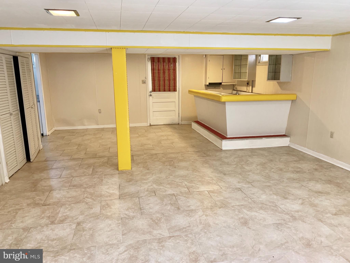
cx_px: 175
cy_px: 132
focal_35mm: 26
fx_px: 263
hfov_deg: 67.3
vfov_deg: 53.1
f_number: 1.8
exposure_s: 1/40
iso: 250
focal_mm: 4.25
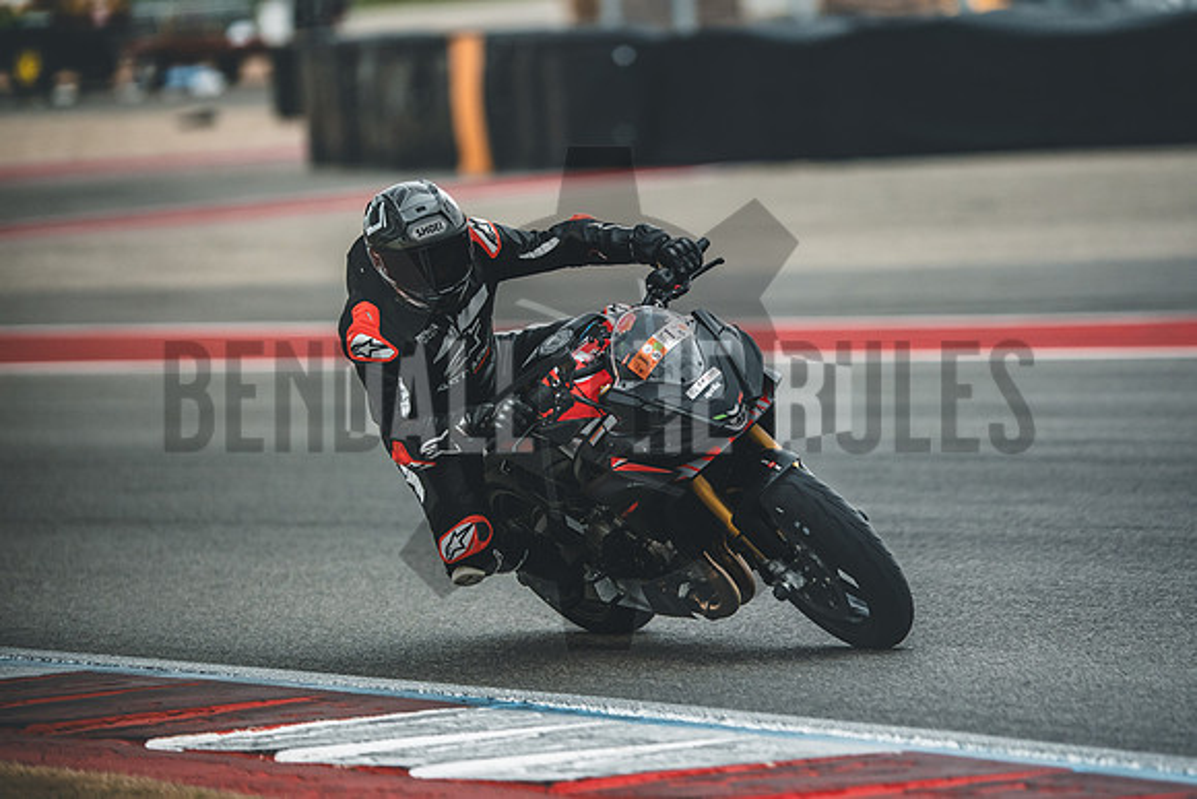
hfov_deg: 6.9
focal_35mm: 300
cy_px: 400
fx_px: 9977
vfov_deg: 4.6
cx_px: 598
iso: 1000
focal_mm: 200
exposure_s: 1/3200
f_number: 2
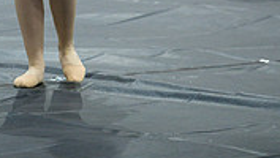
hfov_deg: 5.2
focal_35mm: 413
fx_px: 3070
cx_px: 63
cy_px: -183
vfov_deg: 2.9
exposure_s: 1/500
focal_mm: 155
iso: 5000
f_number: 4
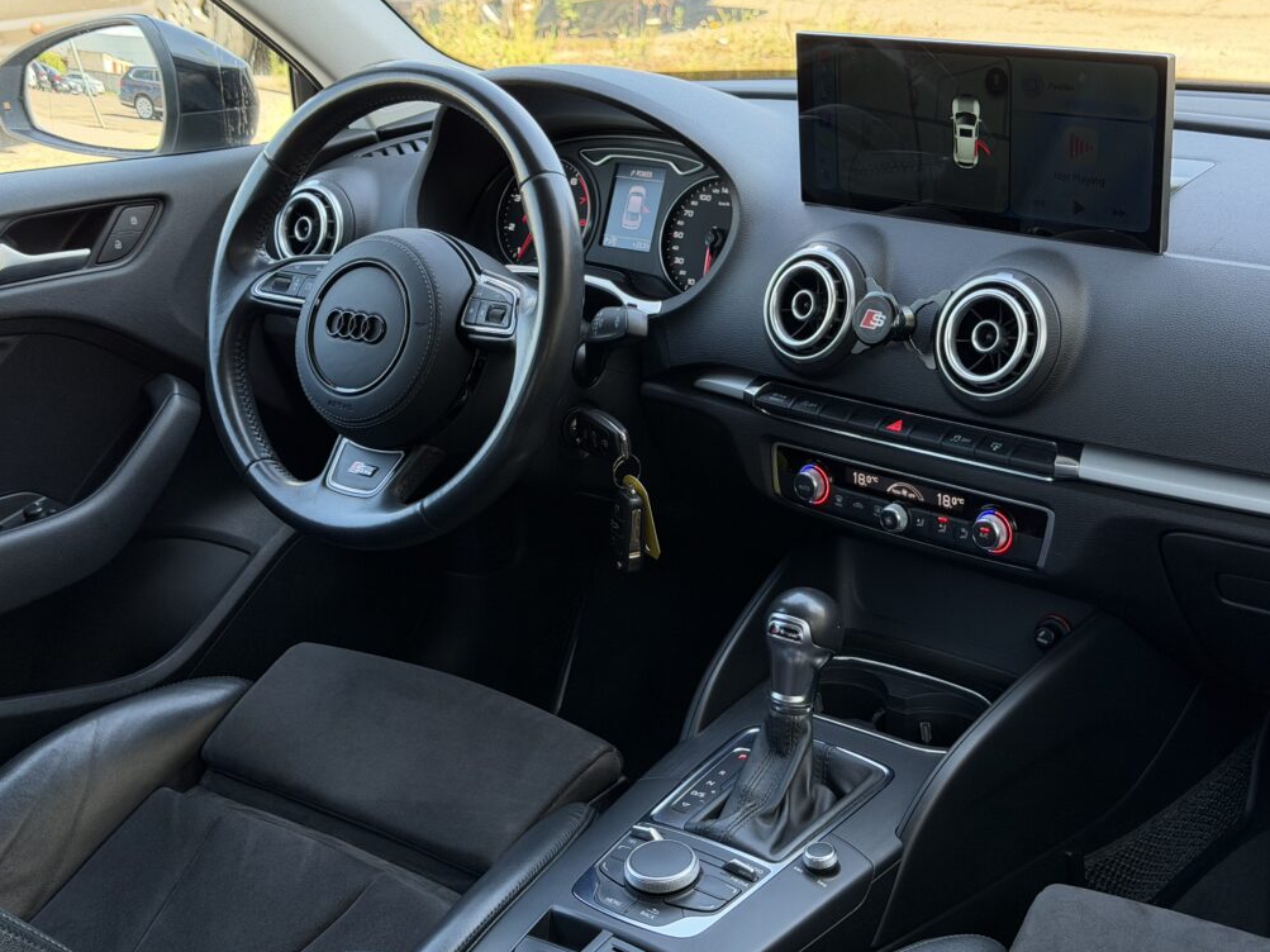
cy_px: 476
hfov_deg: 38.9
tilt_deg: -20.8
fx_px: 1798
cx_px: 629
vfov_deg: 29.7
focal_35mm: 49
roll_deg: +2.1
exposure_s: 1/114
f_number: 1.78
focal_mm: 6.76
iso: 100
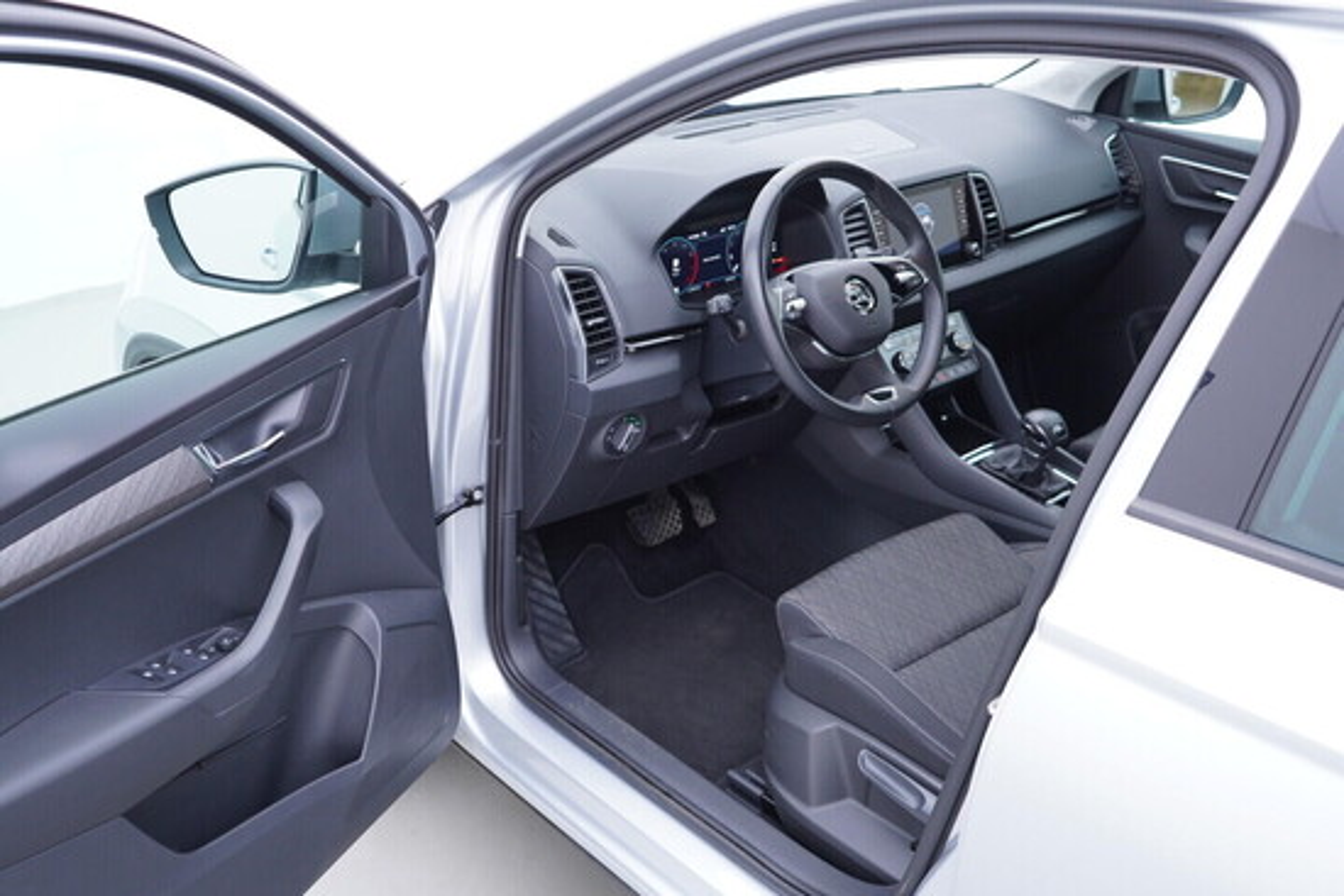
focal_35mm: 36
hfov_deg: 53.1
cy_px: 448
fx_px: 1344
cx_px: 672
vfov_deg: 36.9
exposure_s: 1/40
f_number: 2.8
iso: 200
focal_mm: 24
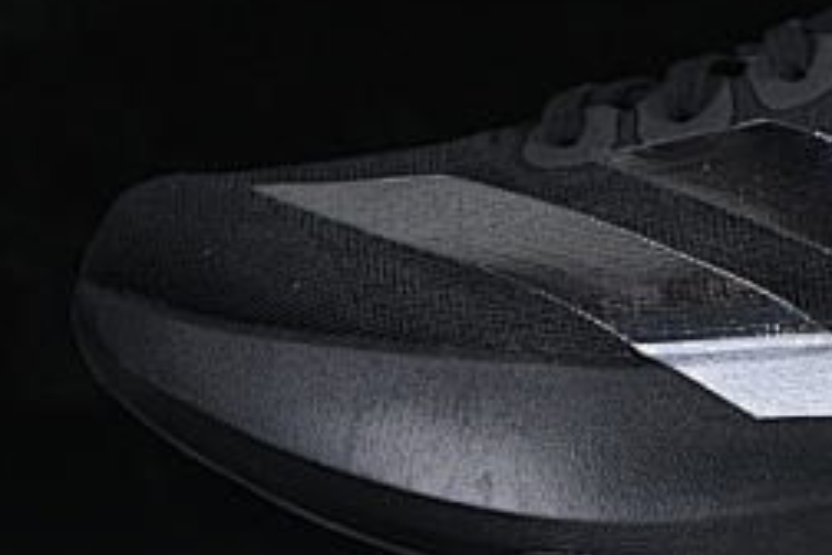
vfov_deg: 5.8
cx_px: 1043
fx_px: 5500
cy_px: 64
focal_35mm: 238
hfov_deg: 8.5
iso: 160
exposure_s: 1/60
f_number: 6.3
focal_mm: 50
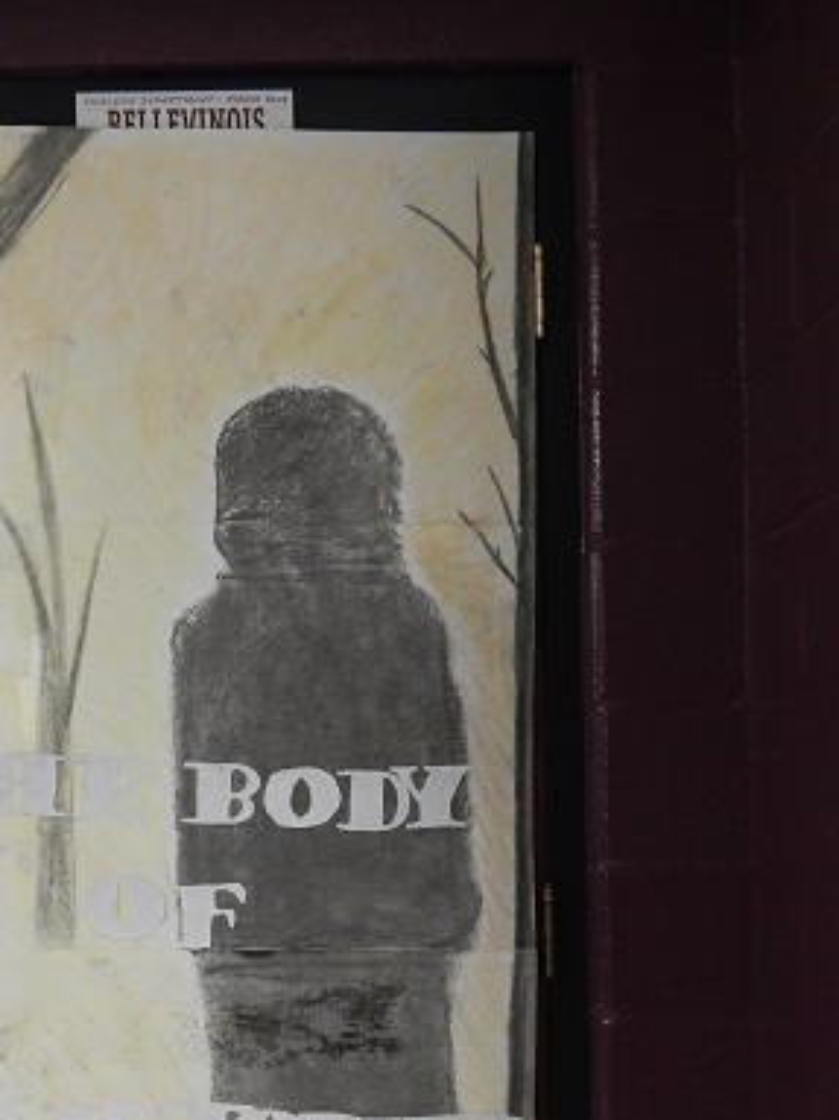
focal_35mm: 56
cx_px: 197
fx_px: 1811
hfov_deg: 25.7
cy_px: 842
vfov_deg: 33.7
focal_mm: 5.6
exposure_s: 1/25
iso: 400
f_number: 3.2
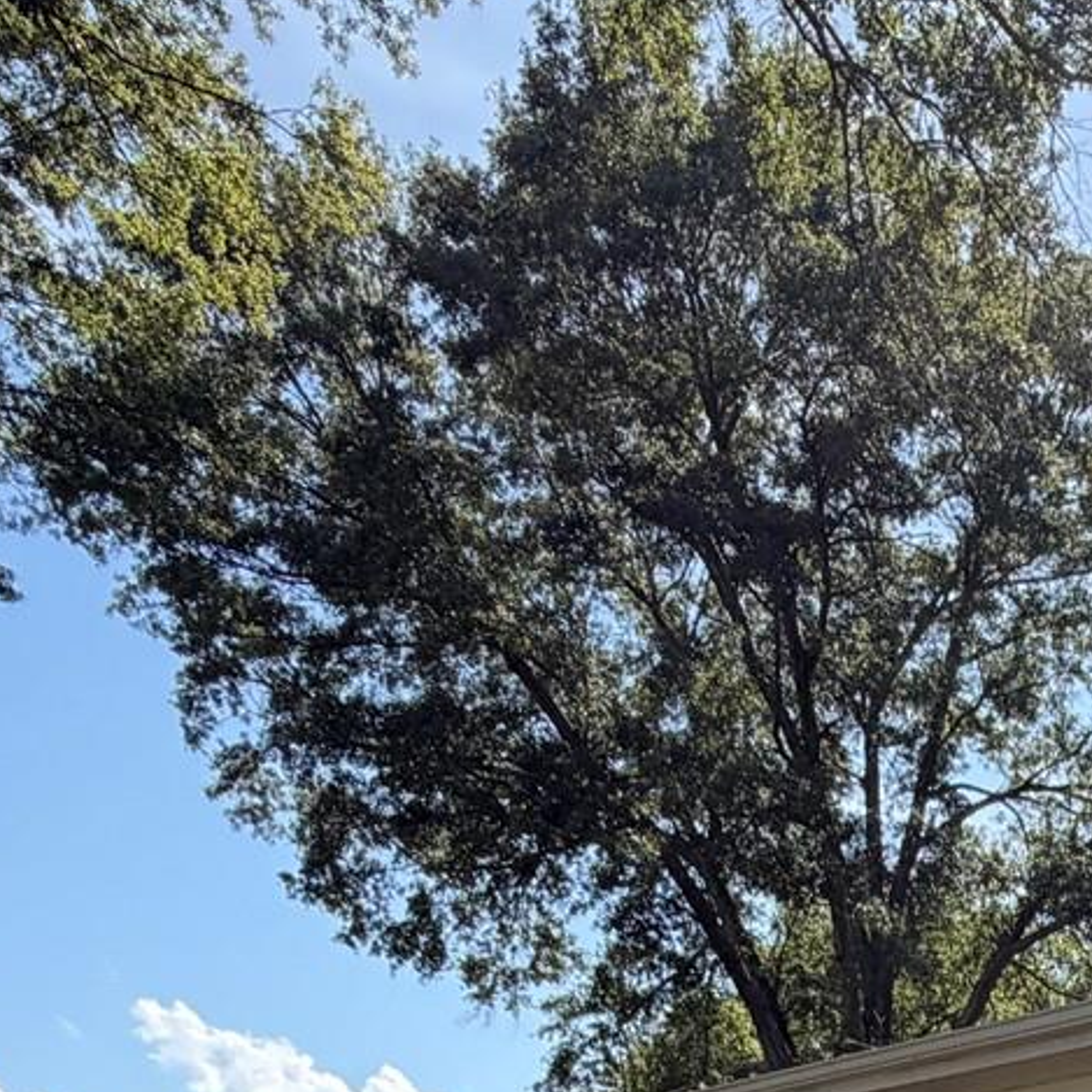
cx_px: 1204
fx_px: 1927
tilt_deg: -1.4
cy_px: 1495
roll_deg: -0.2
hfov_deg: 28.7
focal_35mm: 54
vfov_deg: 26.0
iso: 40
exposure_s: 1/613
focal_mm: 2.22
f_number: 2.2
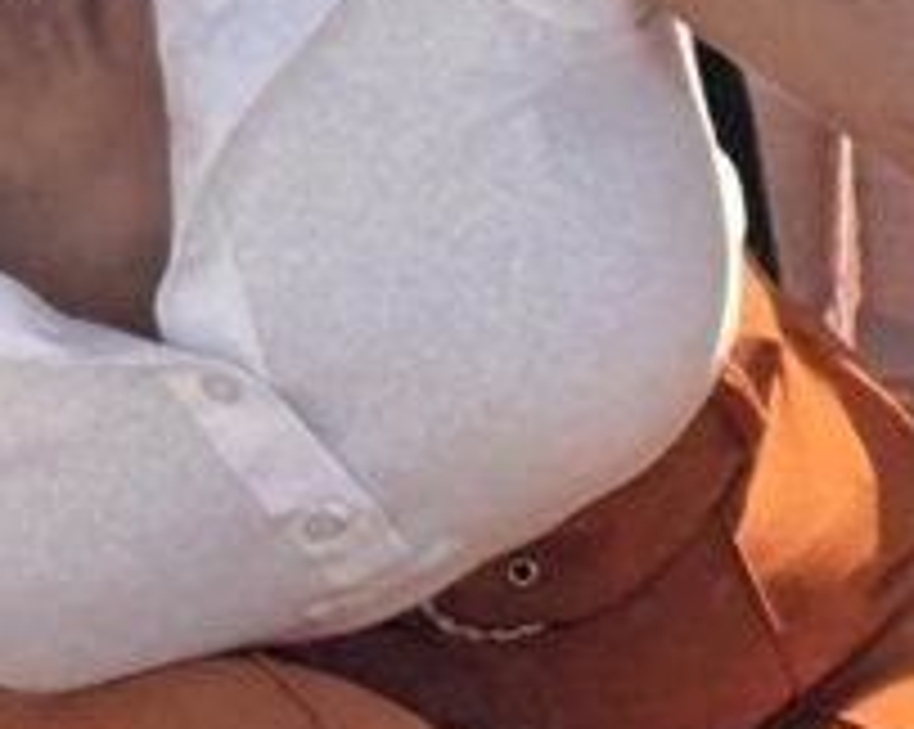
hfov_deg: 6.1
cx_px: 2724
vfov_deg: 5.2
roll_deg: -0.2
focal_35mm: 296
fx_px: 7999
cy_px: 688
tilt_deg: -20.1
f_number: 1.78
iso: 64
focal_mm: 6.76
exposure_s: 1/4310
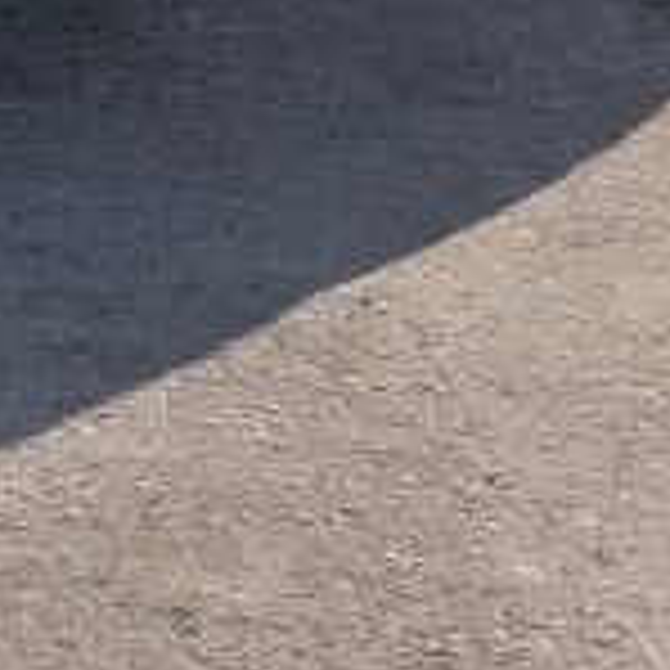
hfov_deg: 10.3
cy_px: -904
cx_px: -944
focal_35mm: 146
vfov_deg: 10.4
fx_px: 3197
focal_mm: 5.23
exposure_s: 1/1435
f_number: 1.8
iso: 25
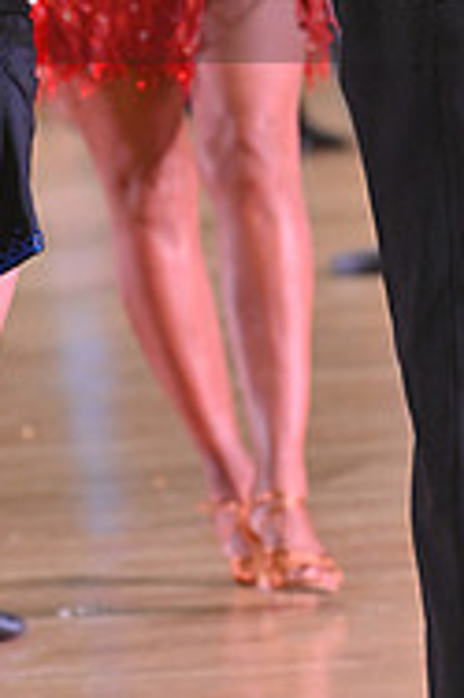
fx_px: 9258
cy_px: -59
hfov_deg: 2.9
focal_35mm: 478
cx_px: 562
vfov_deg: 4.3
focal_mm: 155
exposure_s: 1/400
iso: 4000
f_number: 5
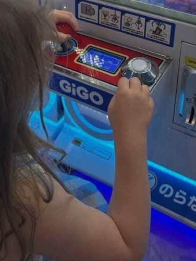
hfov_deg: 29.6
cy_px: -4
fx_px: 370
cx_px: 102
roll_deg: -2.7
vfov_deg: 35.0
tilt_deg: -20.8
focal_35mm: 49
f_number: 1.78
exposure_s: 1/429
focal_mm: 6.86
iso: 80
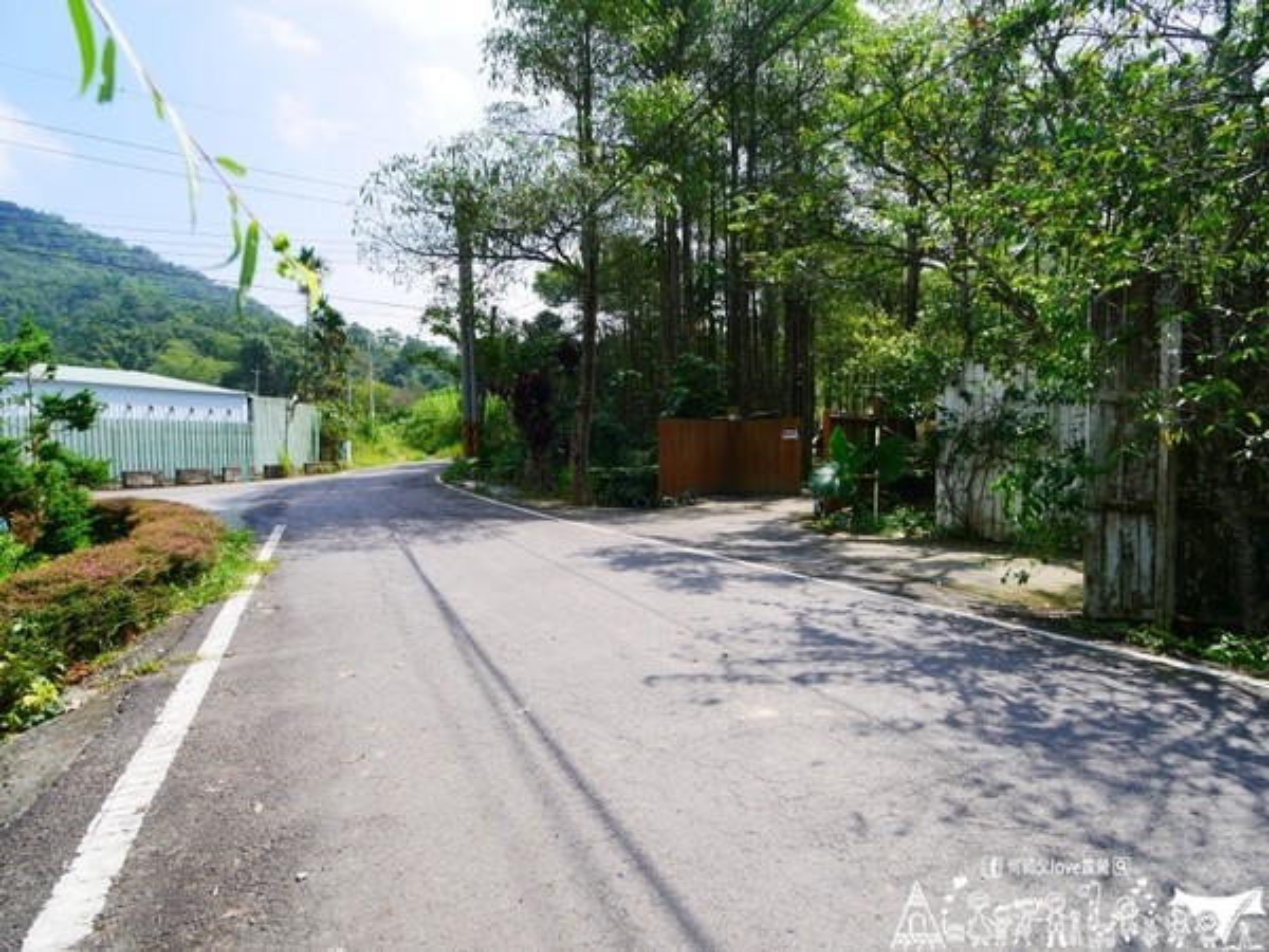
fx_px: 660
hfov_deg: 87.8
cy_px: 476
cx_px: 634
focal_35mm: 18
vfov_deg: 71.6
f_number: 5
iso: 200
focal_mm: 9
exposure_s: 1/200
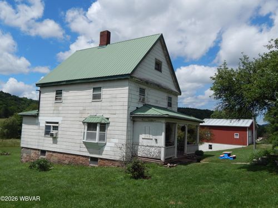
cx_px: 139
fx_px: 225
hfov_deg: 63.4
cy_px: 104
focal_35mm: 28
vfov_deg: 49.7
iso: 125
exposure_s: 1/800
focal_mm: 5.1
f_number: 6.3
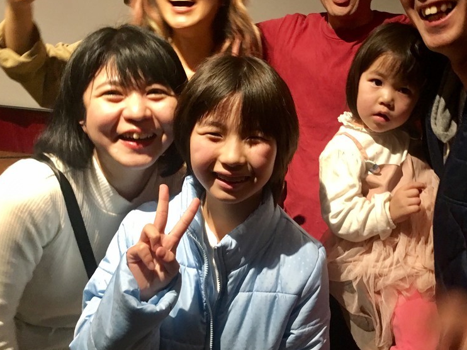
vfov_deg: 35.9
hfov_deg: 46.1
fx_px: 540
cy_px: 154
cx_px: 310
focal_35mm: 40
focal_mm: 4.15
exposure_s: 1/10
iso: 100
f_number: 2.2
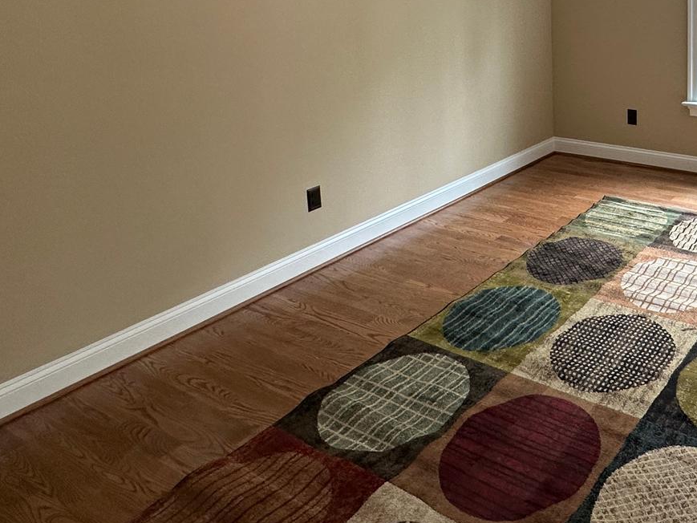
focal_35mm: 33
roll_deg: +0.3
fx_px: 665
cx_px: 616
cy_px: 46
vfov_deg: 39.6
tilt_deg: -7.5
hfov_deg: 49.8
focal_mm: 2.22
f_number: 2.2
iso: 160
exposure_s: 1/120
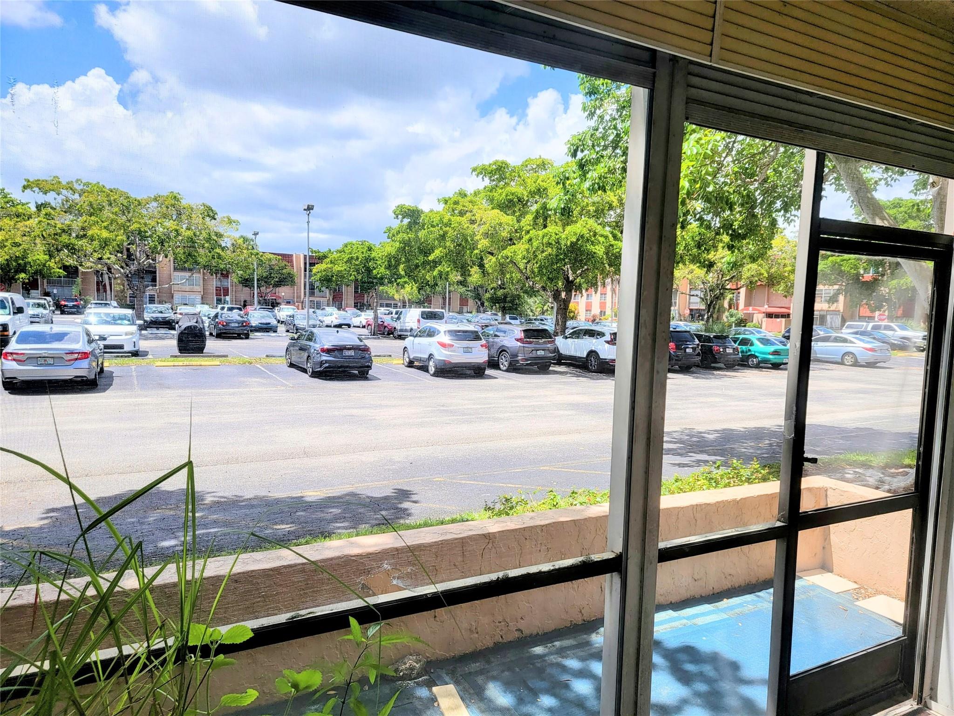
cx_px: 477
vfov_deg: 56.8
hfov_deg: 71.6
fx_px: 661
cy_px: 358
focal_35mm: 24
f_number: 1.8
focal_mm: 6.7
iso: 16
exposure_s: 1/434
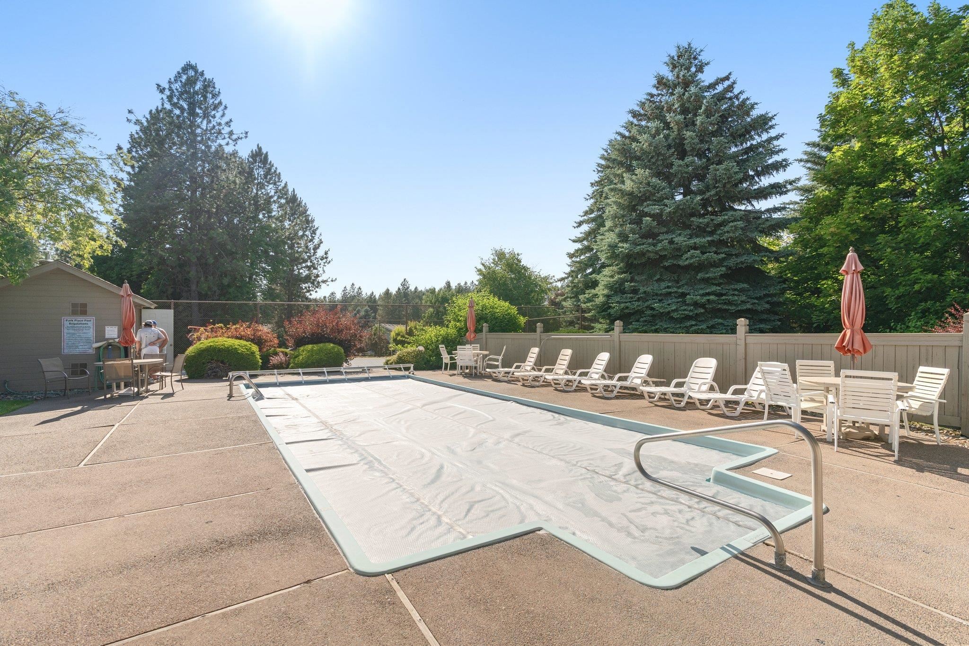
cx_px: 484
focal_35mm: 16
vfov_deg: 73.7
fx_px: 431
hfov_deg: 96.7
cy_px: 323
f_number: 8
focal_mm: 16
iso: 400
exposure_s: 1/125
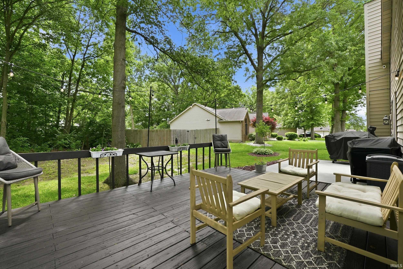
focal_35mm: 15
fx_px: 168
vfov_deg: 77.3
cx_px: 202
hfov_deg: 100.4
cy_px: 134
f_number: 5
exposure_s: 1/125
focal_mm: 10
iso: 100
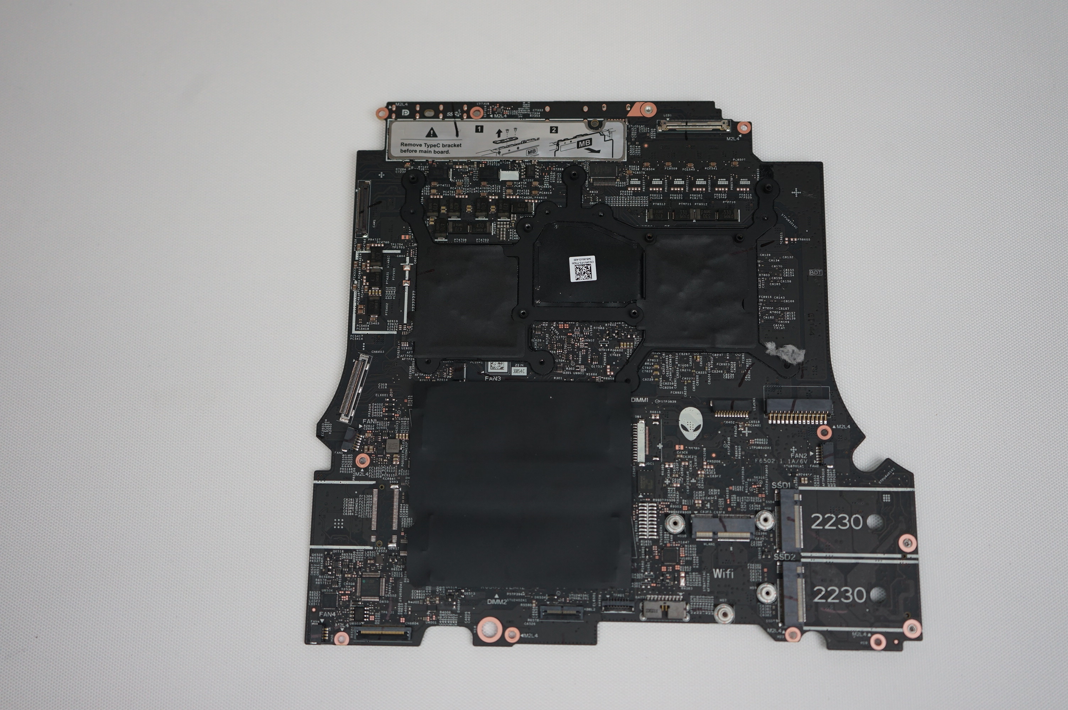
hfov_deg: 53.2
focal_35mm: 36
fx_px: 1067
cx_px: 534
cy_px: 355
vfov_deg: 36.8
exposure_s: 1/160
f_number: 4
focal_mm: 36
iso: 800
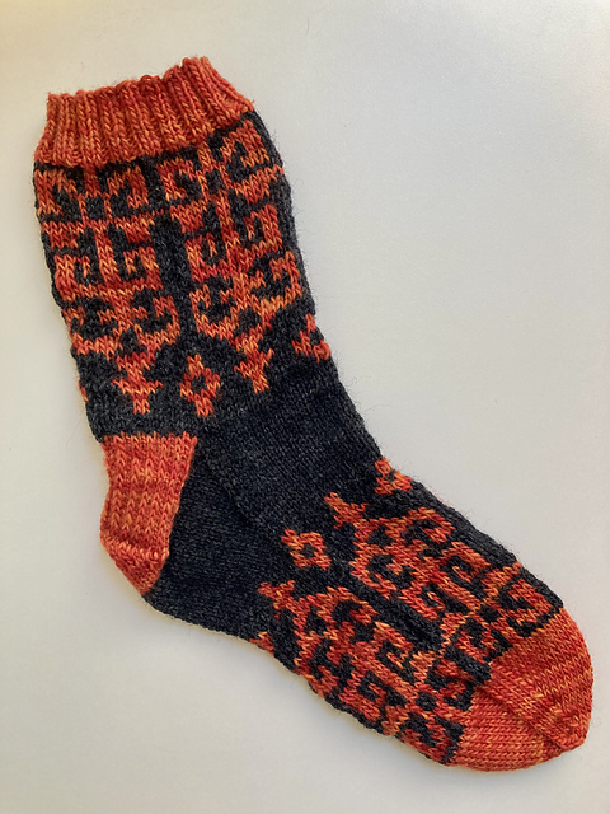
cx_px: 305
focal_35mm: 28
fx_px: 658
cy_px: 407
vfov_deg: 63.4
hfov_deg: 49.7
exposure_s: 1/60
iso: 100
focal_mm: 3.99
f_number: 1.8
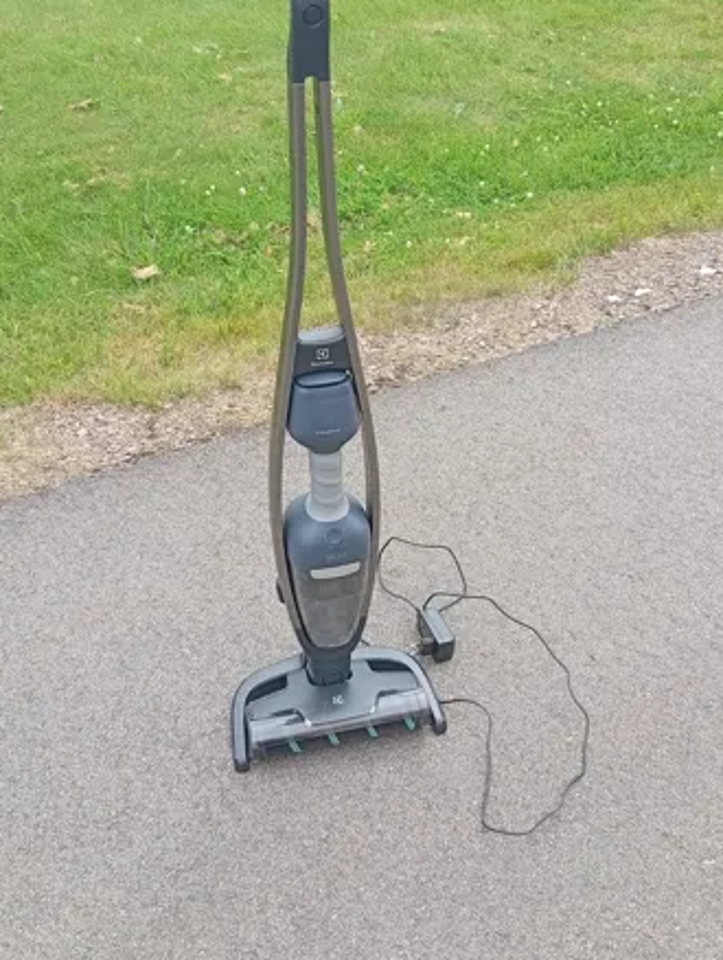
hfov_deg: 38.8
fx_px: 1027
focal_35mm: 37
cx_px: 368
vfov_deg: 50.0
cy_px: 423
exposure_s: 1/152
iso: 51
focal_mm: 3.98
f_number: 1.8
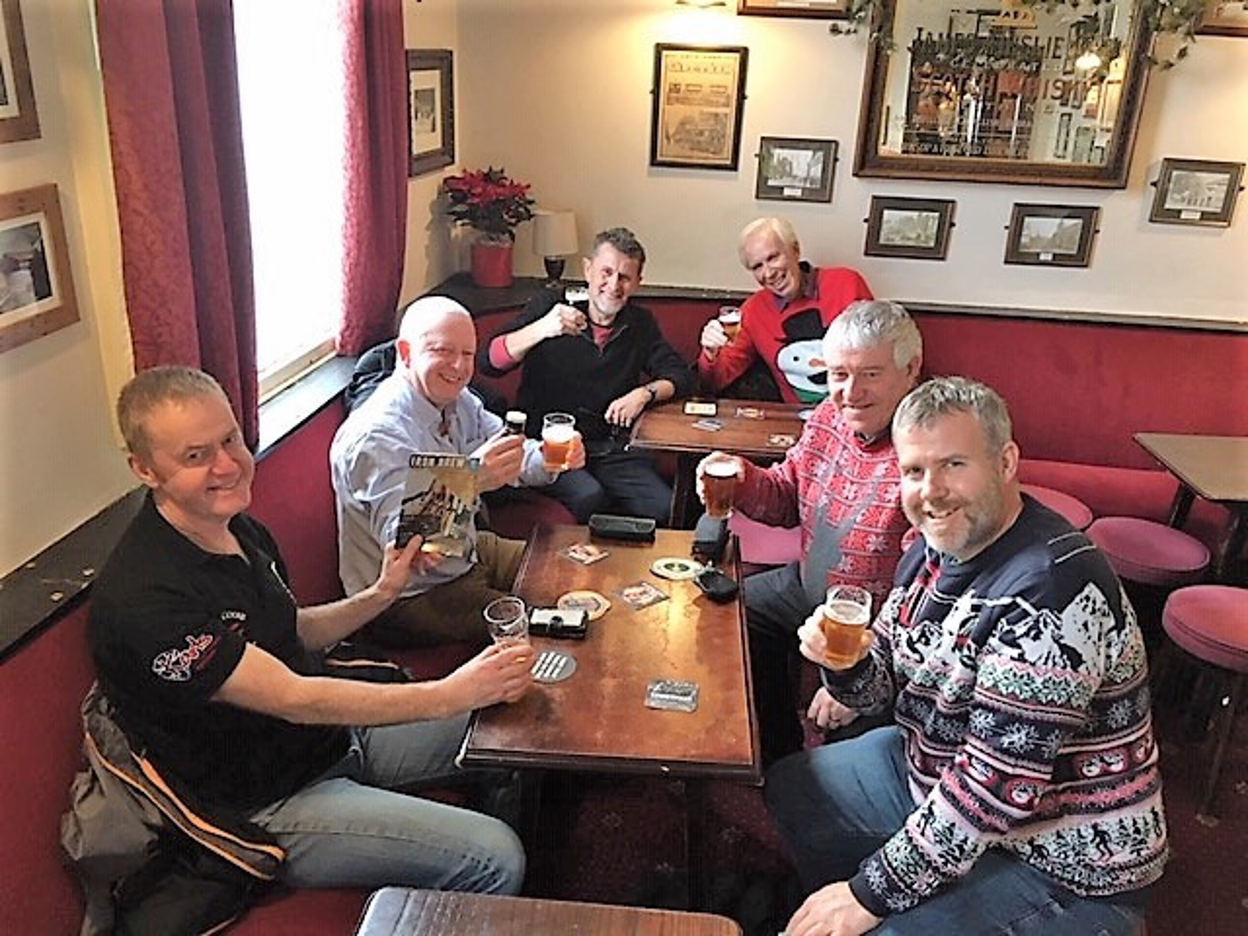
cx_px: 624
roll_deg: -2.2
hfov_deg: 61.7
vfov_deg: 48.2
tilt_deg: -23.3
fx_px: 1046
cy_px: 468
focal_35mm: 29
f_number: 2.2
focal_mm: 4.15
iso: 200
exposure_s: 1/20
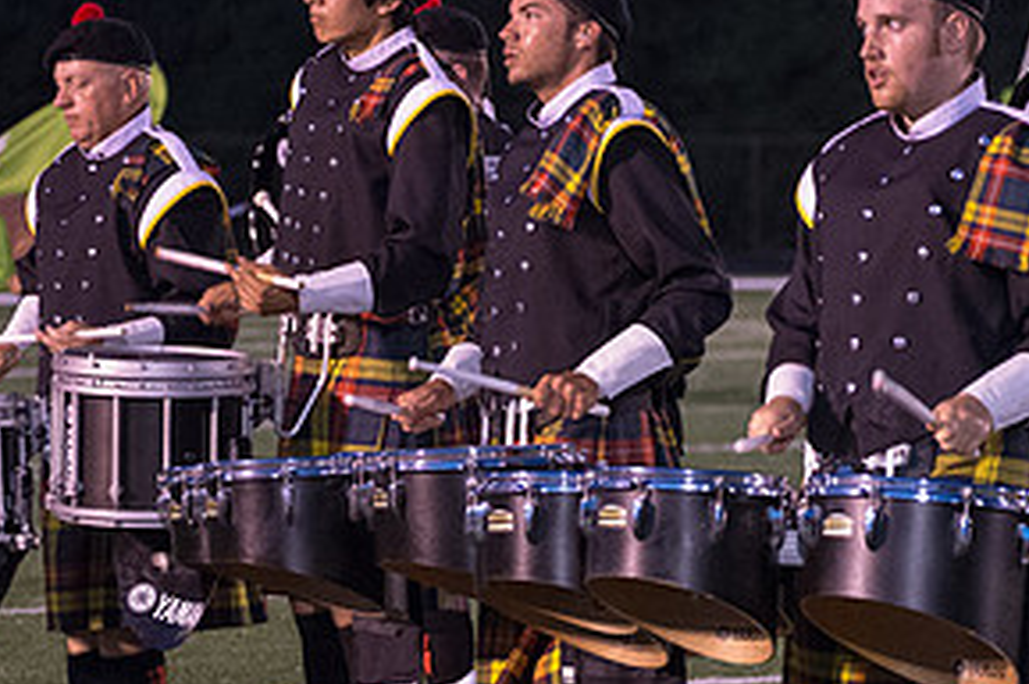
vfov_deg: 4.8
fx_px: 8194
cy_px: 463
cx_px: 668
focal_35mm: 287
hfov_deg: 7.2
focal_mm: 125
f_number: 4.8
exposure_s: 1/200
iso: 11400
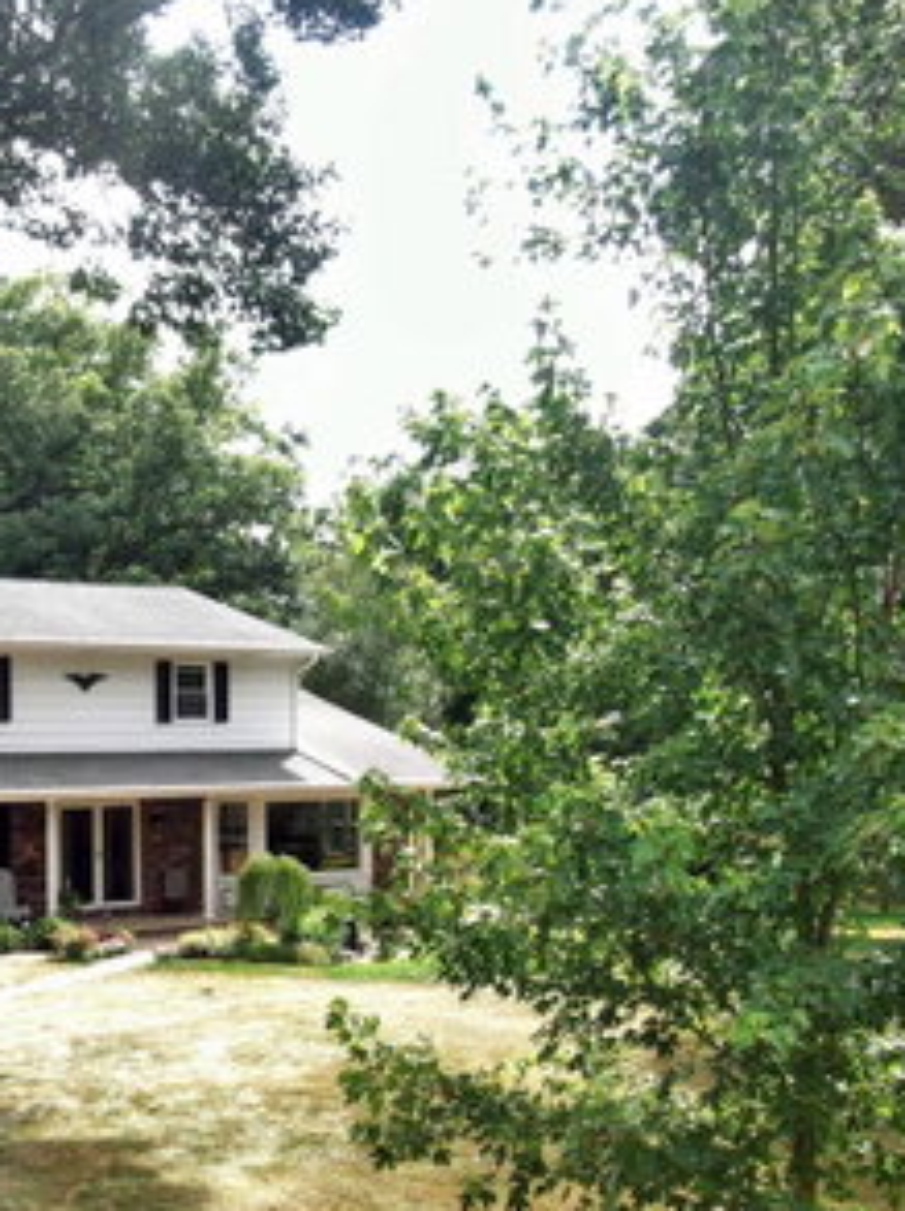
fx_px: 1467
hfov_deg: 31.7
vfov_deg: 44.5
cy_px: 752
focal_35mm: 42
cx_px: 0
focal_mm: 4.39
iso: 100
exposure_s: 1/160
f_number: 2.8
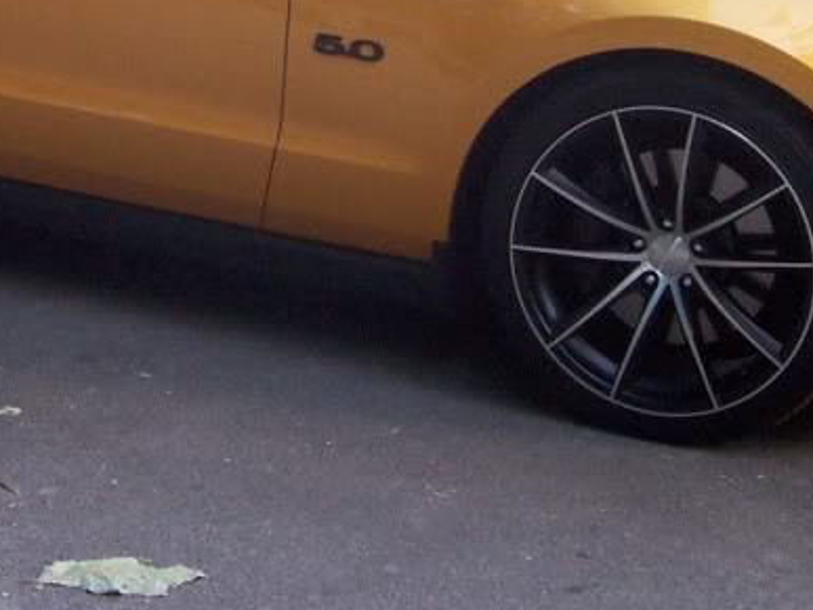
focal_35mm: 90
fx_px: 2113
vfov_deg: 16.1
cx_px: 254
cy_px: -13
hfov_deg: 21.7
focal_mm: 5.6
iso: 146
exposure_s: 1/32
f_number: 2.7
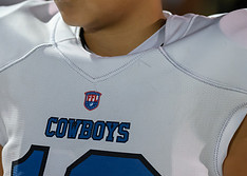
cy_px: 26
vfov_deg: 3.8
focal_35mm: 377
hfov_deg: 5.3
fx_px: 2644
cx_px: 111
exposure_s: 1/400
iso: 1600
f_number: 1.8
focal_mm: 135
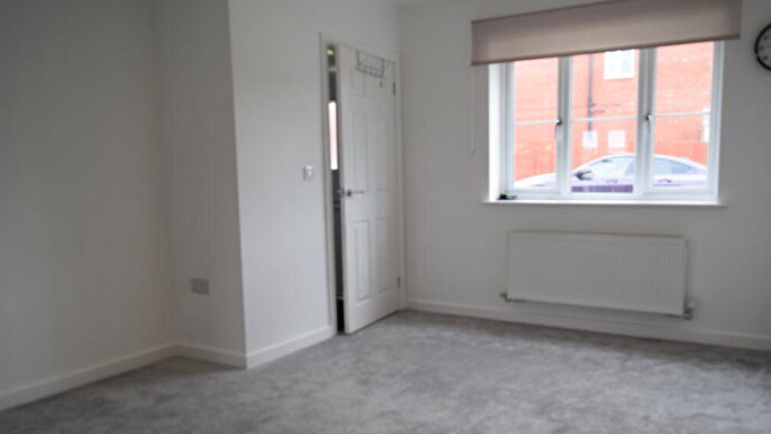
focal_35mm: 29
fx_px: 593
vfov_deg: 40.0
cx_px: 393
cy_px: 257
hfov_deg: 66.1
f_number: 6.3
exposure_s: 1/125
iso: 400
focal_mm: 18
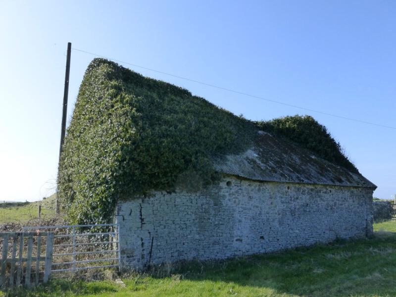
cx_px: 198
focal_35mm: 25
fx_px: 286
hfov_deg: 69.4
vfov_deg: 54.9
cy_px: 148
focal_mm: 4.3
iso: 200
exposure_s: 1/800
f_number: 4
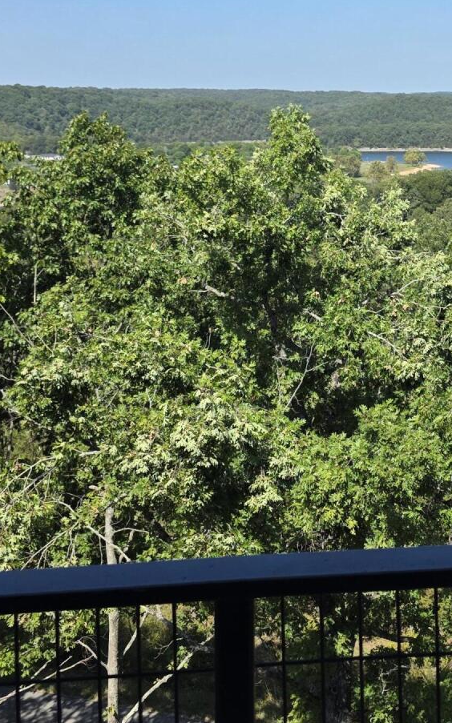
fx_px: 1065
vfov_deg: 35.9
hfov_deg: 23.1
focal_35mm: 54
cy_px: 116
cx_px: 442
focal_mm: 6.3
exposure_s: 1/5296
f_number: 1.7
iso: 80
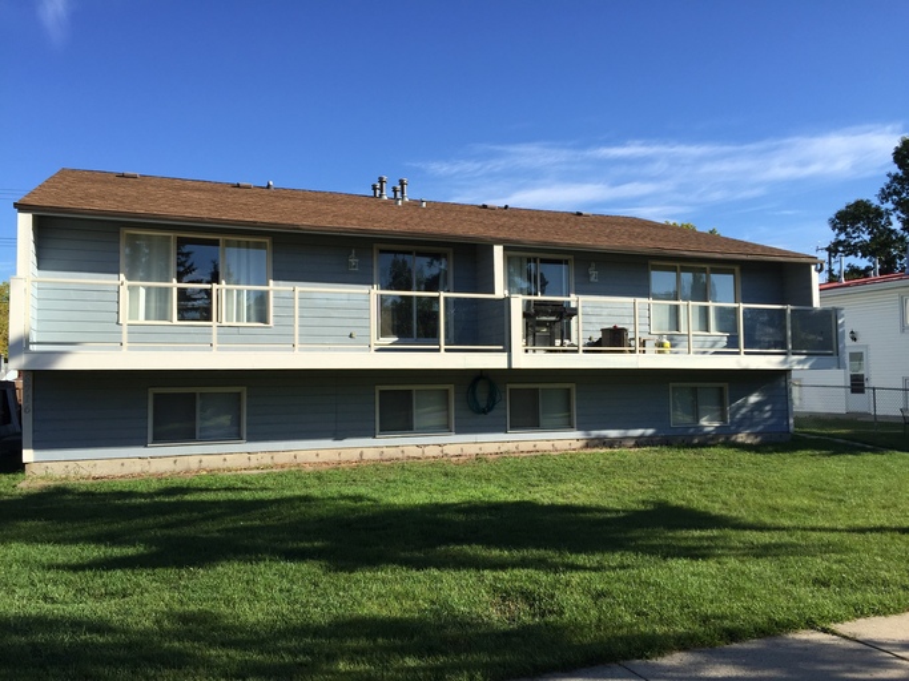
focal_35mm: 29
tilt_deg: +3.0
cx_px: 454
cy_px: 340
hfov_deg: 61.7
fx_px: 761
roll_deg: -0.4
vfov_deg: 48.2
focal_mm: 4.15
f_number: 2.2
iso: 32
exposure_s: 1/1364
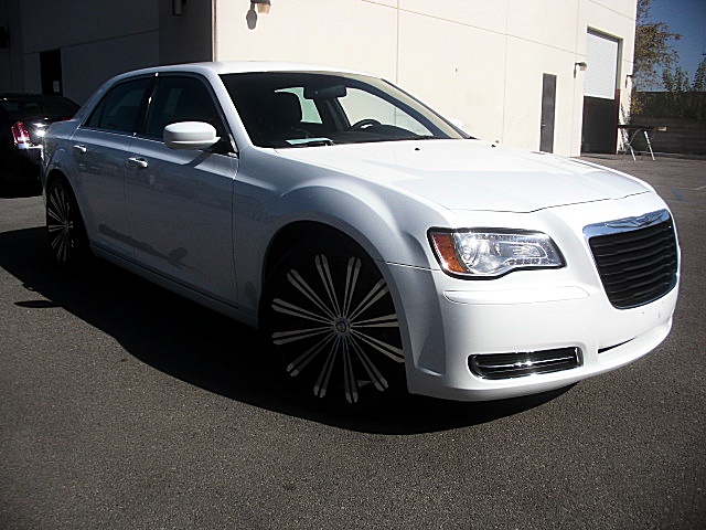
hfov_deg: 51.4
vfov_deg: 39.7
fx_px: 734
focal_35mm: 36
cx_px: 353
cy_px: 265
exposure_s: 1/200
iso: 50
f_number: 7.9
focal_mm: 6.3
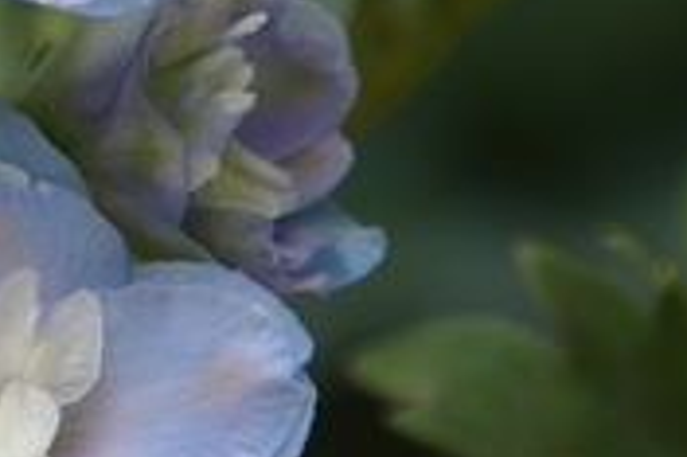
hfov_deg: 3.0
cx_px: -258
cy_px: 14
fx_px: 13002
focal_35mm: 682
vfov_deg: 2.0
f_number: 6.3
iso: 100
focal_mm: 100
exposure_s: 1/200
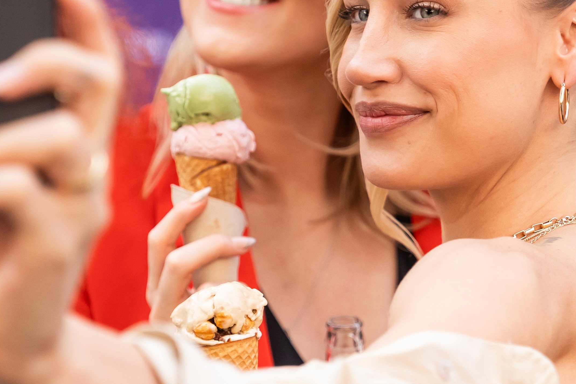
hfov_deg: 11.9
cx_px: 192
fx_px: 2752
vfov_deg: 8.0
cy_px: 197
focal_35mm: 172
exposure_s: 1/1600
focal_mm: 61
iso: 800
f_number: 2.8
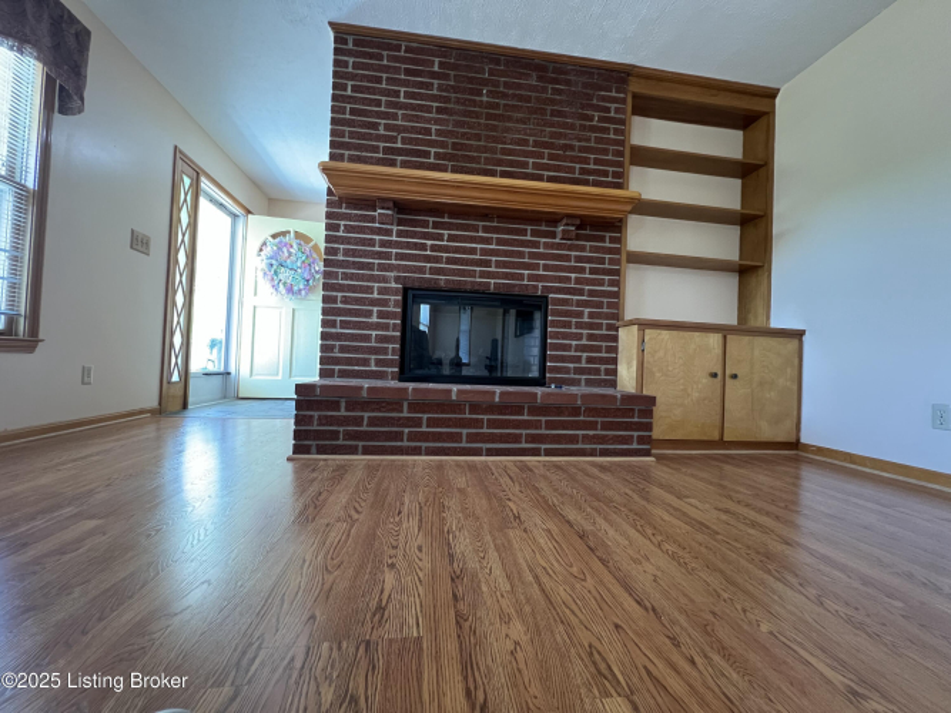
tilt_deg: +0.6
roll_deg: -1.7
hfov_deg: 106.2
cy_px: 356
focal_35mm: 13
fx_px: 357
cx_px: 476
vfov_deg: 89.9
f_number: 1.8
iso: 500
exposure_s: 1/60
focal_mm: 1.57
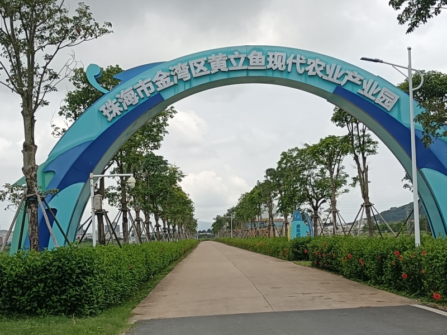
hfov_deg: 33.2
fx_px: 749
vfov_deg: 25.2
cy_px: 168
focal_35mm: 58
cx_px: 224
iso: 105
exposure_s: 1/1220
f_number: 1.8
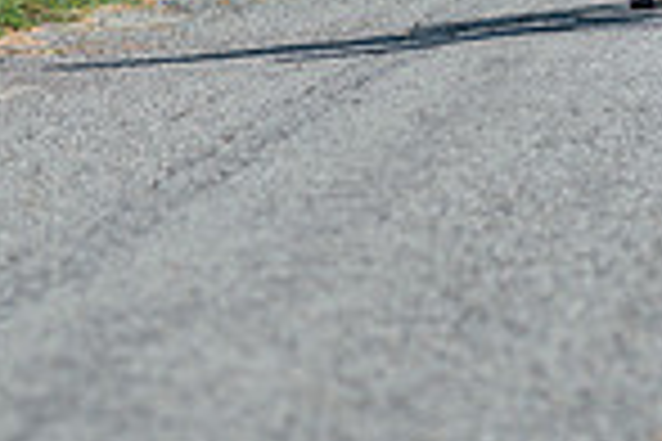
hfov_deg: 6.2
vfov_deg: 4.1
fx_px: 6160
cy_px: -272
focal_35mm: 335
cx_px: 275
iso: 100
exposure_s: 1/1600
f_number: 3.5
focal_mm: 85
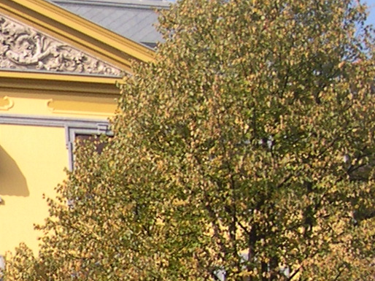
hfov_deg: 10.9
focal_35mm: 168
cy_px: 334
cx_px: -315
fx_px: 1819
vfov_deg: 8.7
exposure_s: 1/105
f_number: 7.6
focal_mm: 8
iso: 100
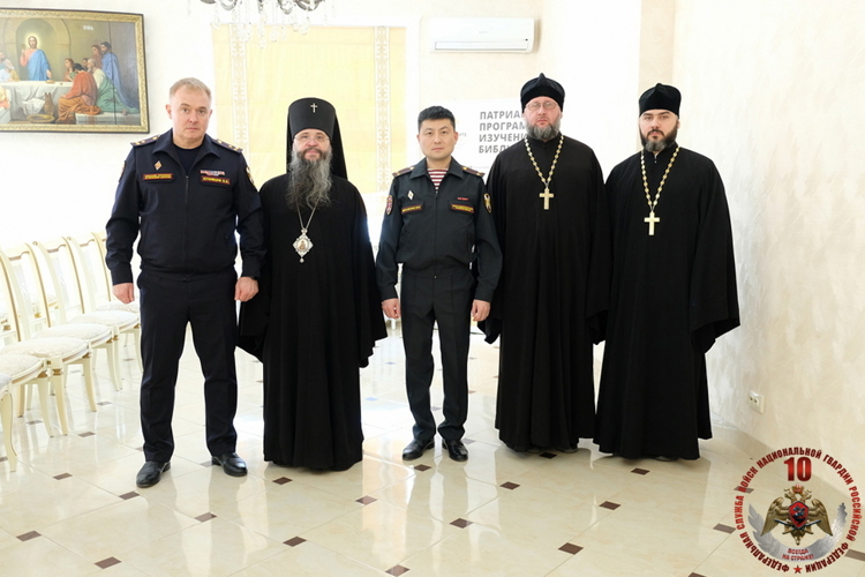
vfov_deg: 42.3
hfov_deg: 60.3
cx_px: 432
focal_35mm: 31
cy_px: 288
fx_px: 745
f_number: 3.2
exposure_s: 1/38
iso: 800
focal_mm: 20.5
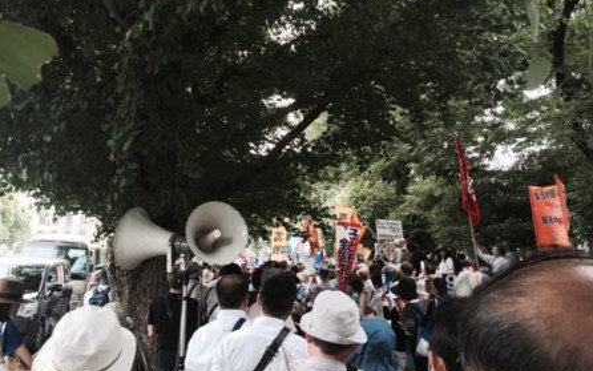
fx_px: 501
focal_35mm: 31
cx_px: 298
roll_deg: -3.0
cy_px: 174
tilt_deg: +11.7
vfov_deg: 40.6
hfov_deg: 61.2
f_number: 2.2
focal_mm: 4.15
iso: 50
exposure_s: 1/120
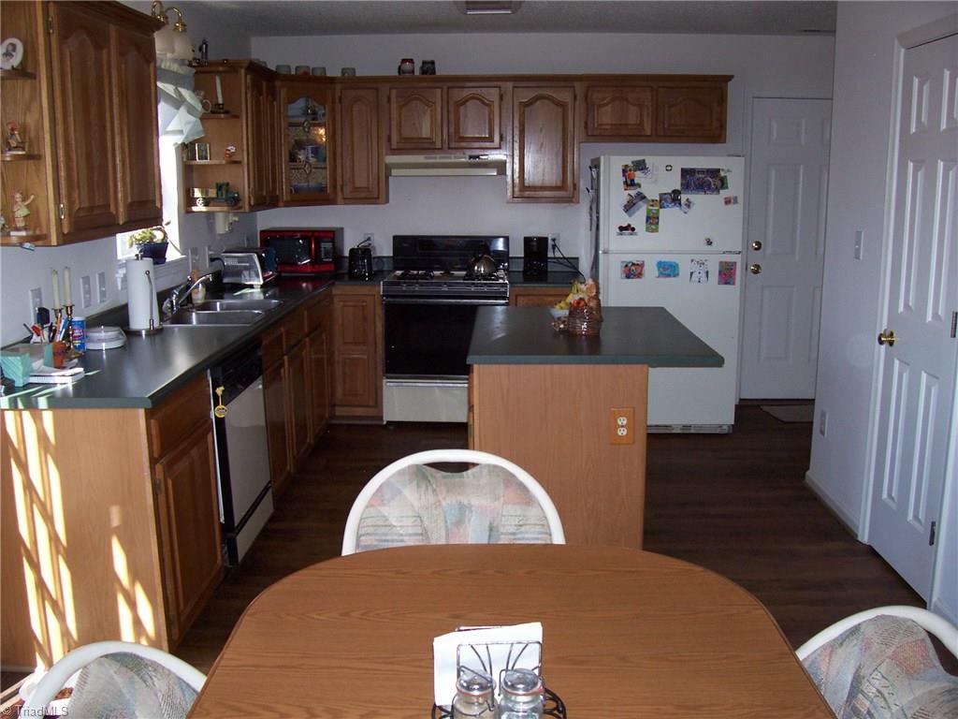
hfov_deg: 54.0
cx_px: 479
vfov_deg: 41.8
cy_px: 360
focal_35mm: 34
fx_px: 941
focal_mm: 5.6
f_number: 2.7
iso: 140
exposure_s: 1/112
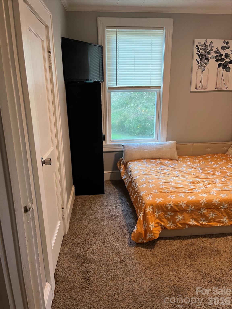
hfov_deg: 53.1
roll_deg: +1.5
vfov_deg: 67.3
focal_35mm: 26
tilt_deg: -15.3
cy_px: 154
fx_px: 232
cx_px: 116
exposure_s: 1/60
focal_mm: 5.1
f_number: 1.6
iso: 125
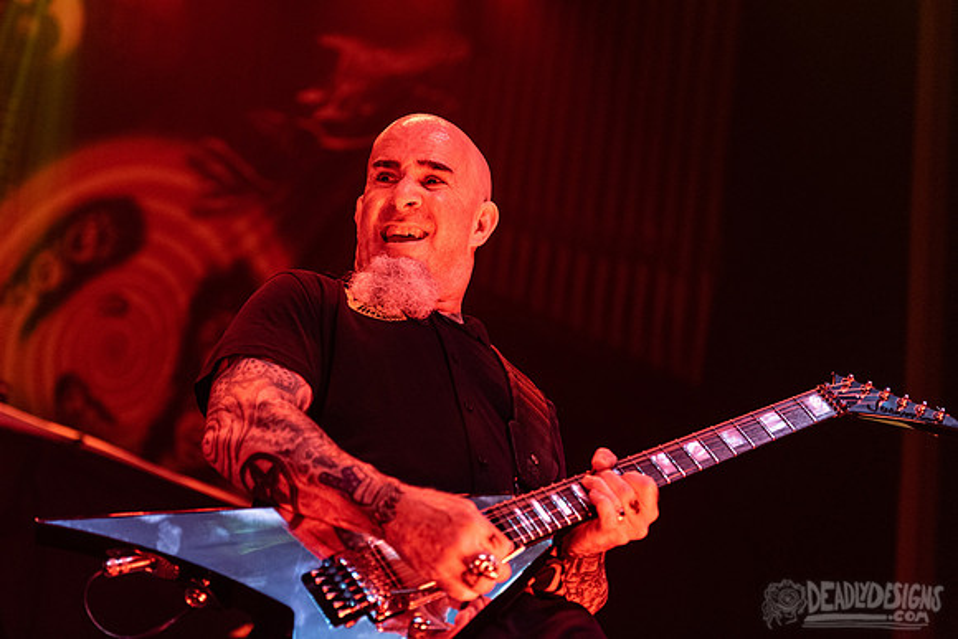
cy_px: 274
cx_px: 411
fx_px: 2127
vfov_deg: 17.1
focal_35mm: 80
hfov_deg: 25.4
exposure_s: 1/640
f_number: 3.2
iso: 2500
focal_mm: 70
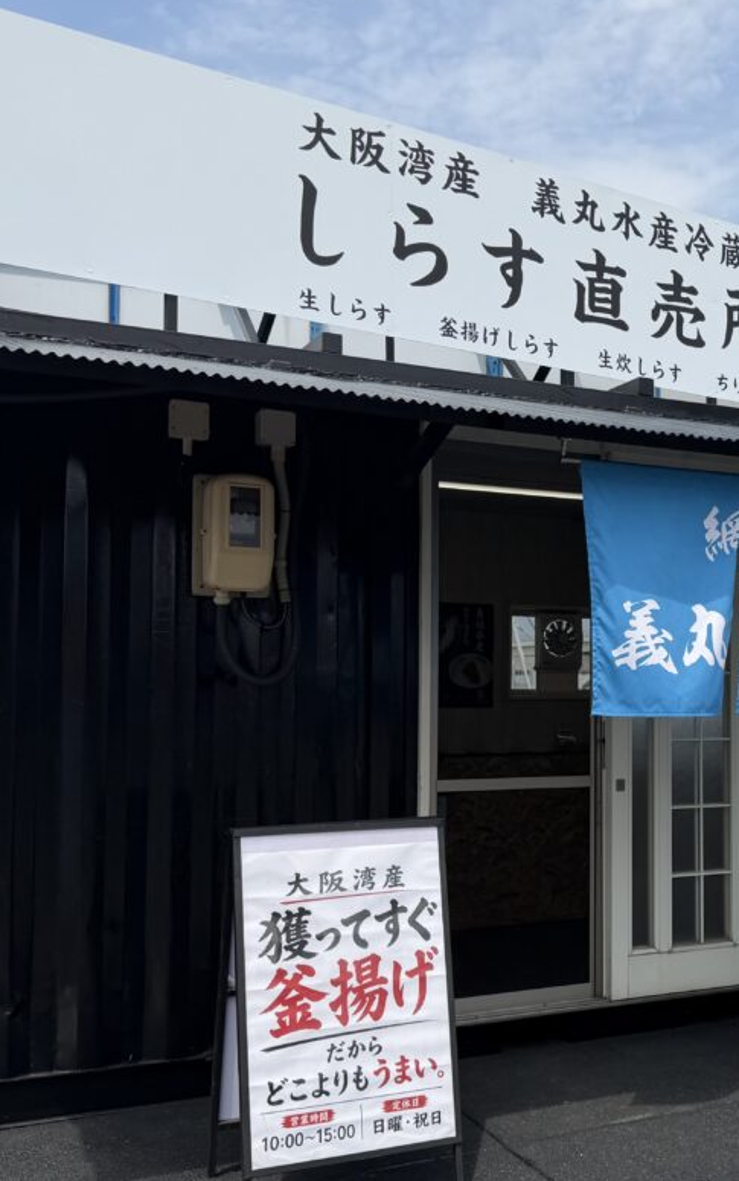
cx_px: 657
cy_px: 649
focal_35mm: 42
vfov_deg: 47.1
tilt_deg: +1.5
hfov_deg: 29.4
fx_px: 1352
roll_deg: +0.3
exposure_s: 1/6173
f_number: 1.78
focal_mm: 6.76
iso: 80
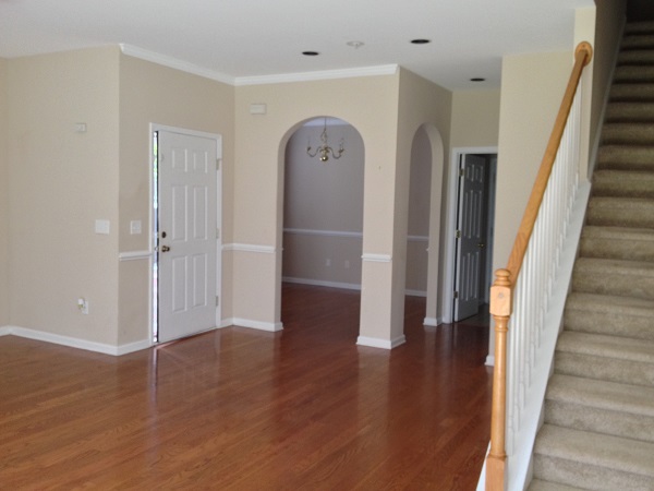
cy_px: 246
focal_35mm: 35
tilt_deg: -5.9
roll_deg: -3.0
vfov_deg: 40.7
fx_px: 661
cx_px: 327
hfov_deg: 52.6
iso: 100
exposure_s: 1/20
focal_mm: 4.28
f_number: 2.4
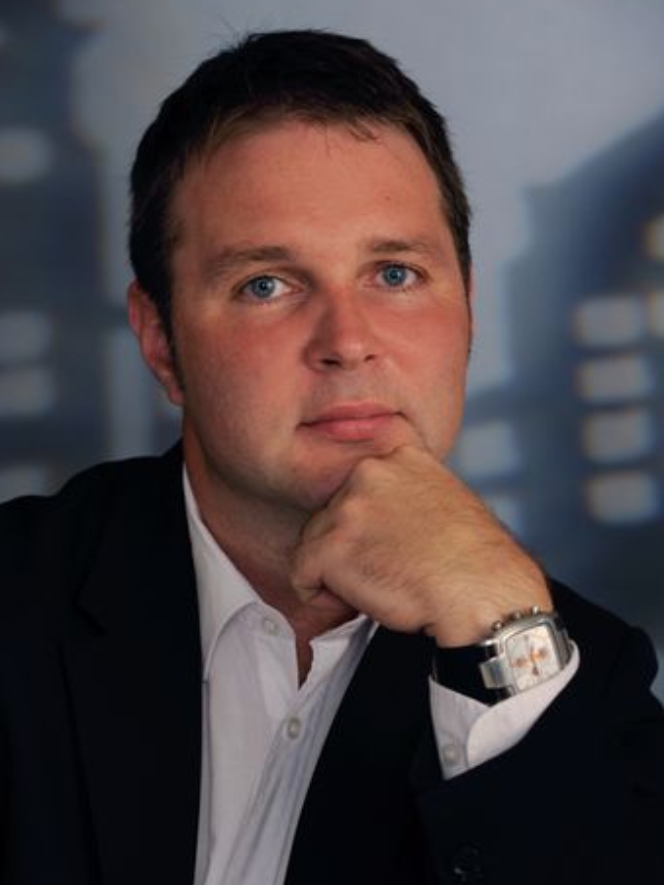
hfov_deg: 10.1
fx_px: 3760
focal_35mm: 147
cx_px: 332
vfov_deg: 13.4
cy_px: 480
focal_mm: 135
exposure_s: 1/125
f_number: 8
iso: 400
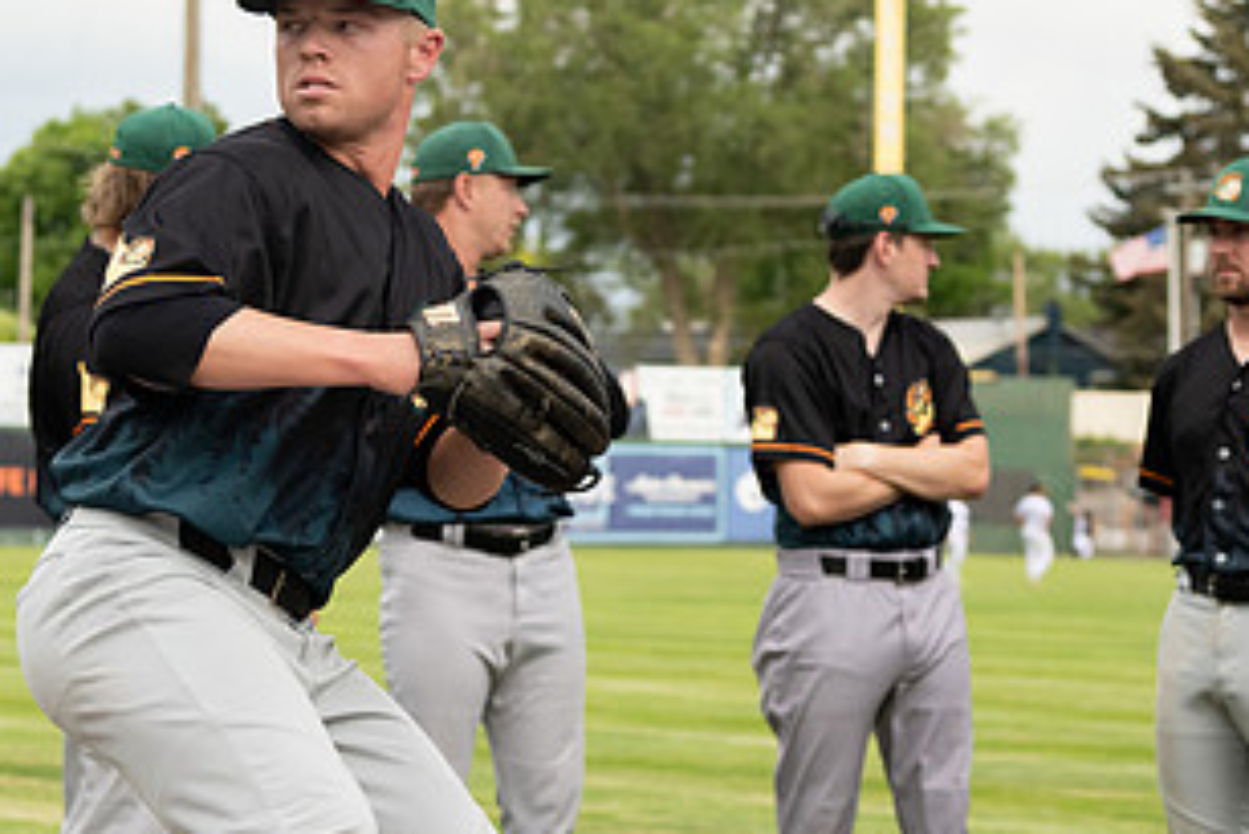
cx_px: 588
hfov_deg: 15.1
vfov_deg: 10.1
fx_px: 4720
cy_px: 306
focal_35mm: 136
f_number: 4
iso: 800
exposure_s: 1/1000
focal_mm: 62
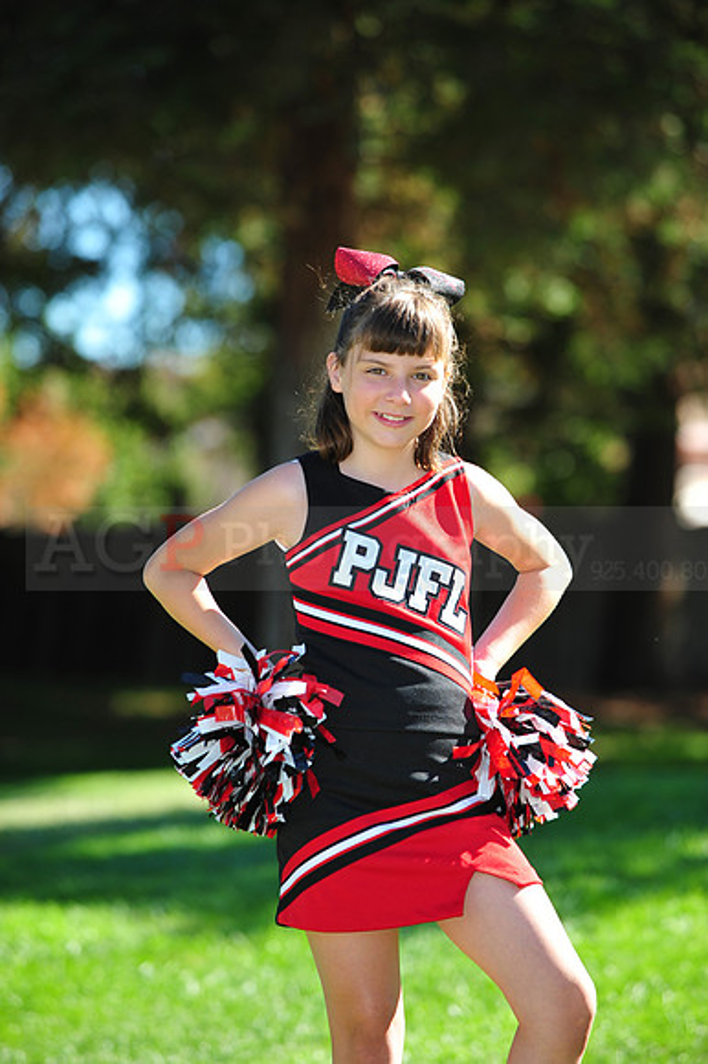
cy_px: 532
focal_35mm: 185
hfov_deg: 7.4
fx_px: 5464
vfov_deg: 11.1
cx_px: 354
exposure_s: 1/800
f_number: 4.5
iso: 400
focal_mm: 185
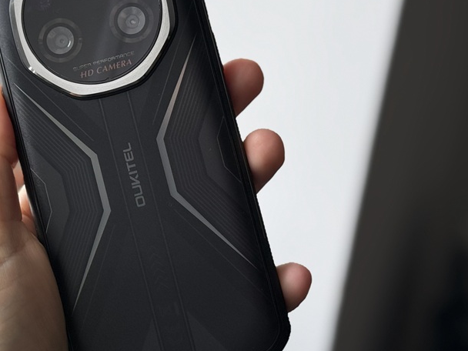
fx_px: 1068
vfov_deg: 18.6
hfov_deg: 24.6
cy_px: 142
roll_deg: -9.9
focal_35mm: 79
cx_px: 150
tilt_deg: -9.8
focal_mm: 6.76
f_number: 1.78
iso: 64
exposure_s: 1/205
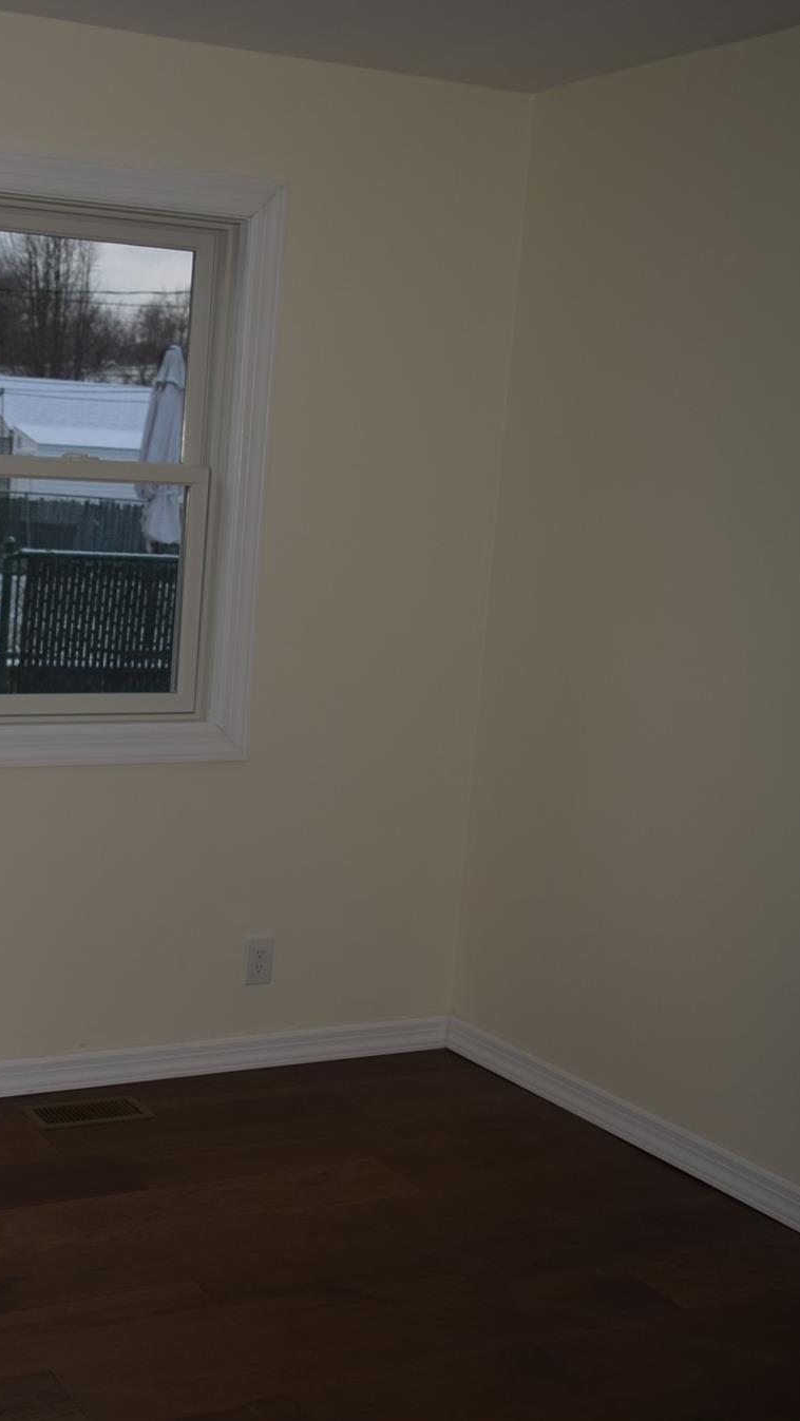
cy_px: 703
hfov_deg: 26.2
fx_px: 1621
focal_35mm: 43
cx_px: -12
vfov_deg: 47.4
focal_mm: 18
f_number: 3.5
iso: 100
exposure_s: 1/200
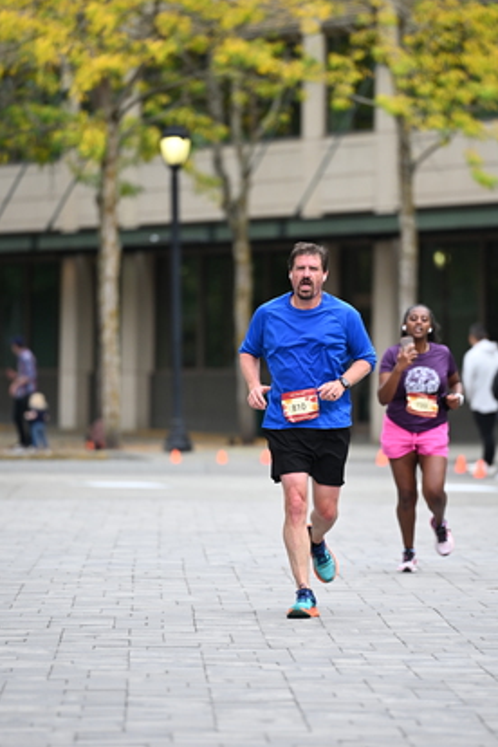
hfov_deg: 5.2
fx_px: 5519
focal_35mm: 266
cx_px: 317
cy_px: 355
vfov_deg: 7.7
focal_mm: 200
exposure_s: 1/2000
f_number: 2.8
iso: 640
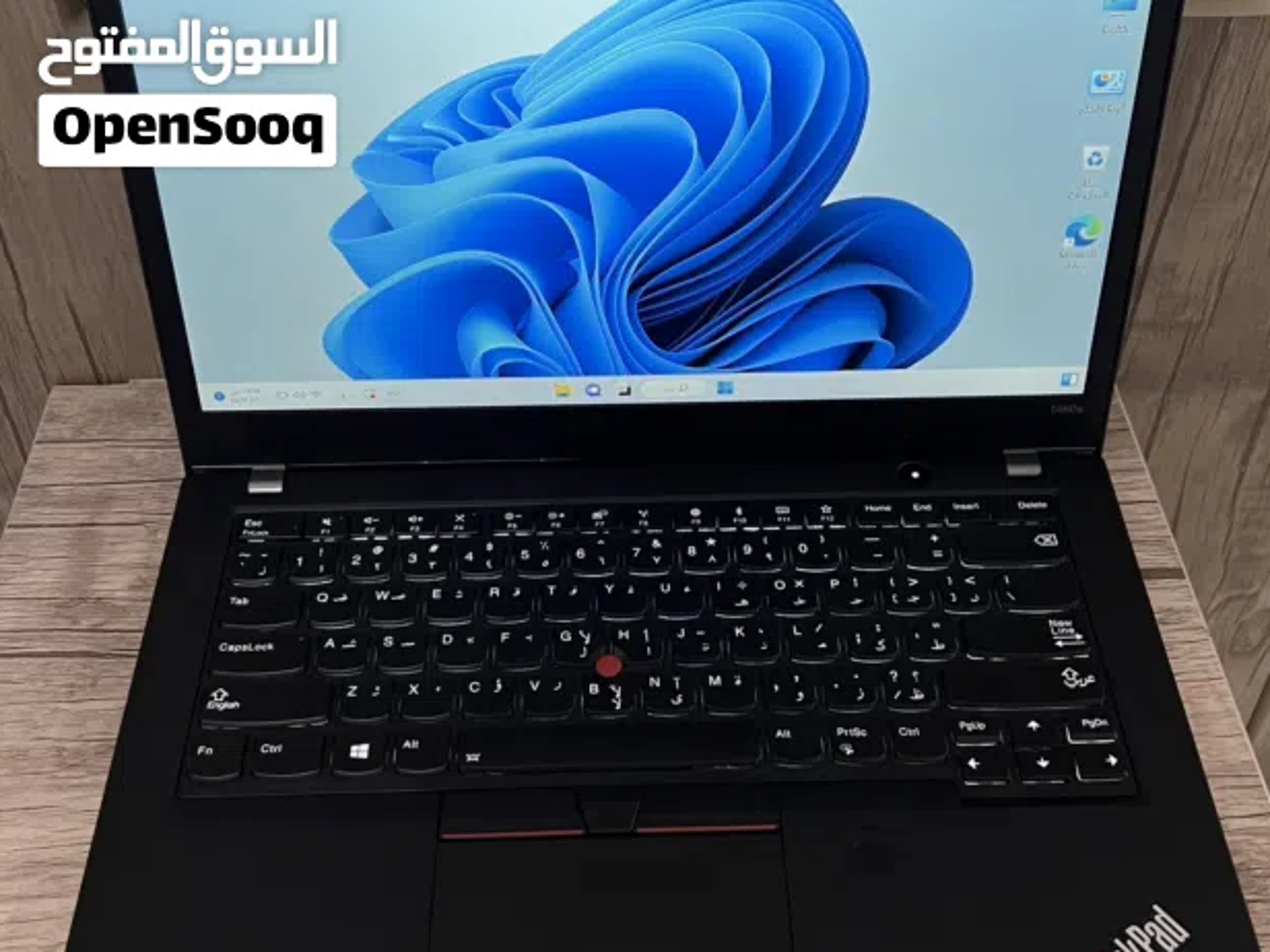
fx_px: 991
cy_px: 464
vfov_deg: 51.3
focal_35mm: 27
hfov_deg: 65.3
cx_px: 647
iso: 200
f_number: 1.5
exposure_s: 1/60
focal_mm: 5.7
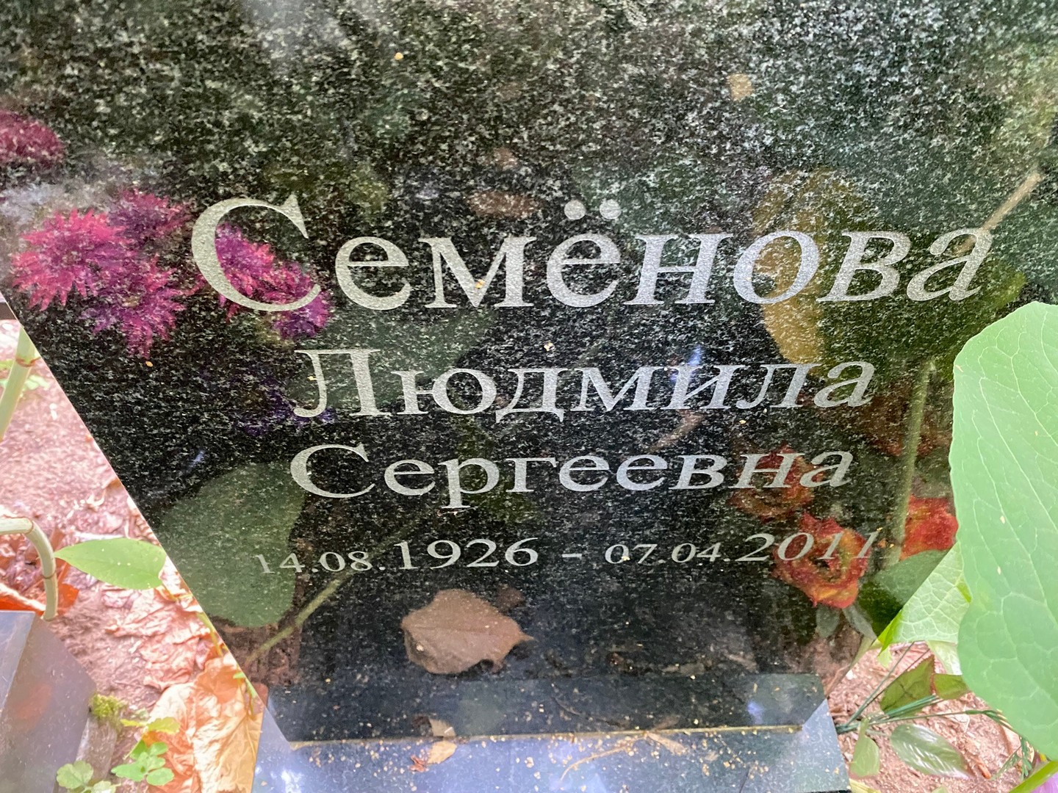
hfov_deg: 67.3
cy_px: 396
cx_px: 529
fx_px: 795
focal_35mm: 26
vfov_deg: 53.1
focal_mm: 4.25
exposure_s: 1/33
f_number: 1.8
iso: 640
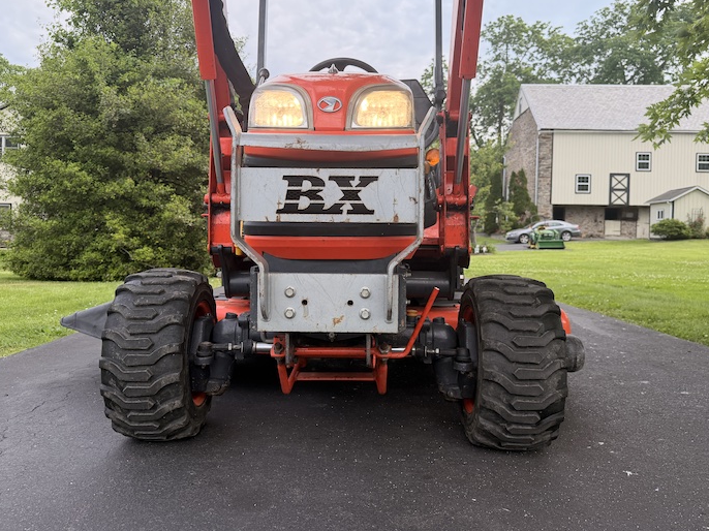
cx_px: 340
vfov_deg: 49.6
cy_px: 239
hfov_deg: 63.4
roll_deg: -0.5
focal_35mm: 28
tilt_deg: -0.5
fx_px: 573
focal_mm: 6.76
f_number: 1.78
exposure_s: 1/1493
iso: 100
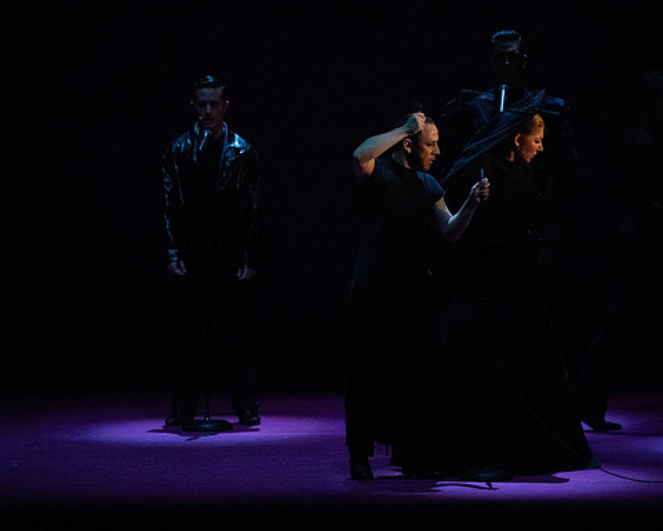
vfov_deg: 4.2
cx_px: 398
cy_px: 266
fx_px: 7262
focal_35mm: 370
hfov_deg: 5.2
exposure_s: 1/320
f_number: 5.6
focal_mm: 327
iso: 25600
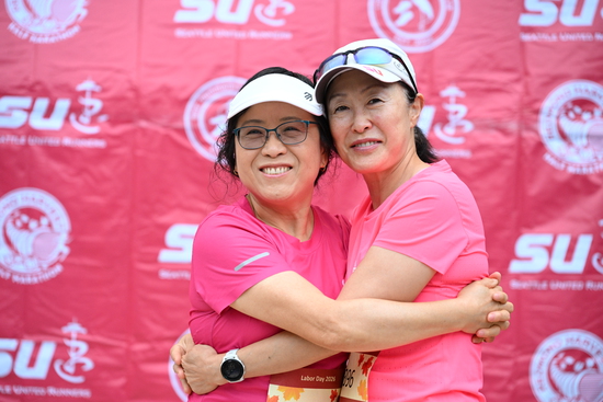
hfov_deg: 20.2
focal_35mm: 101
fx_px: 1692
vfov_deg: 13.6
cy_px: 201
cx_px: 302
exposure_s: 1/400
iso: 2000
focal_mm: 101
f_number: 4
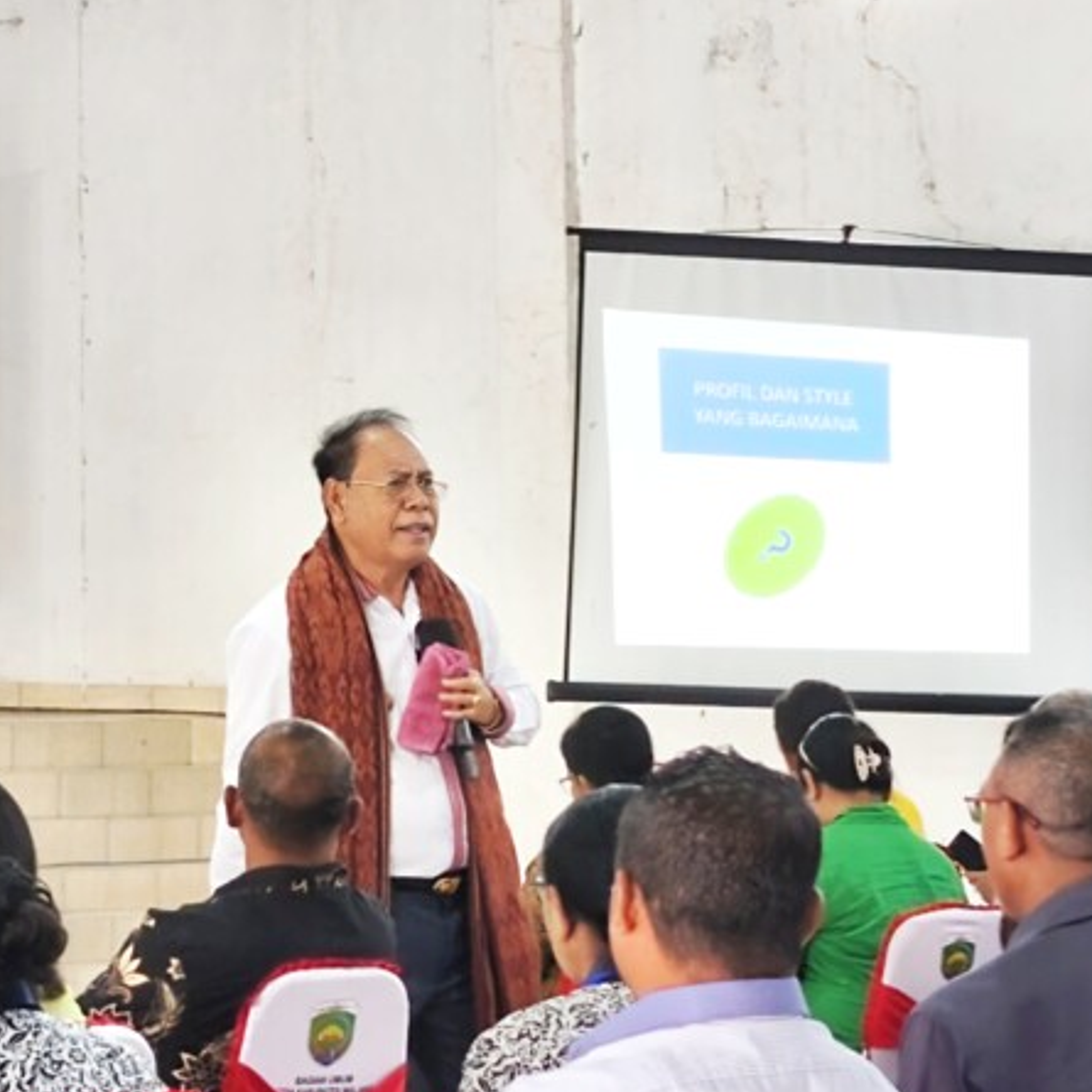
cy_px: 540
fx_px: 5211
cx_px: 474
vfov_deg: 12.0
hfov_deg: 12.0
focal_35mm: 146
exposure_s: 1/50
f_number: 1.65
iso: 400
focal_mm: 6.18
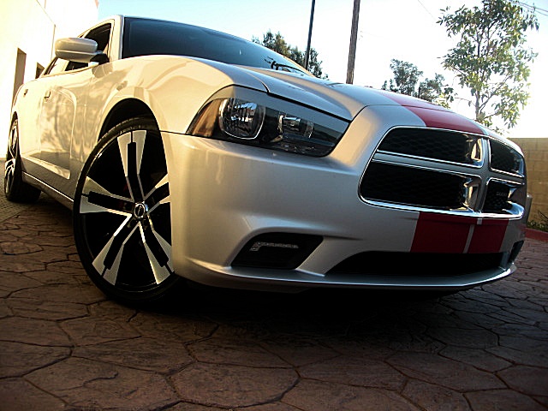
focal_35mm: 36
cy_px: 206
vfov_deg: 39.7
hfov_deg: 51.4
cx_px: 274
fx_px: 570
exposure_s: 1/200
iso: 50
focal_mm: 6.3
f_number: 2.8
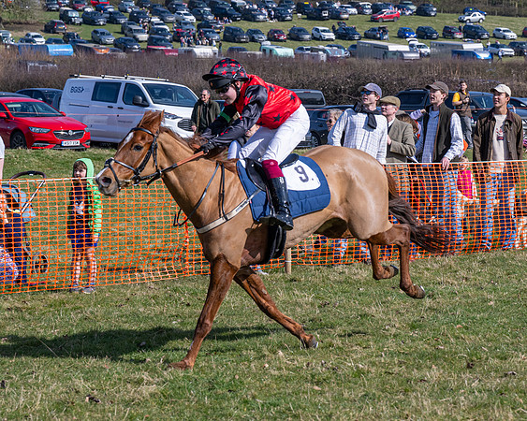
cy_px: 228
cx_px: 286
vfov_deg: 12.5
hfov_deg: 15.6
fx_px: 1920
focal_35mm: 123
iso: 200
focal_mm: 70
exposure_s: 1/1600
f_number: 5
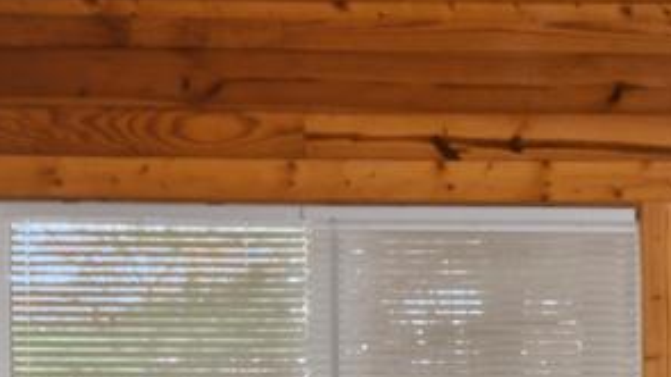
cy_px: 453
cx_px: 1194
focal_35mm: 109
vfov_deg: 10.9
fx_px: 1940
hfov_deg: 16.5
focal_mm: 10
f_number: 22
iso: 100
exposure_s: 5
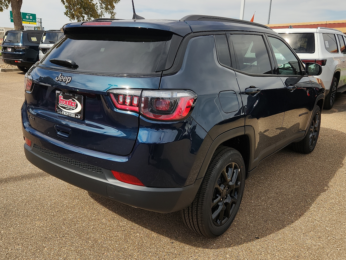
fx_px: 230
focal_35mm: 23
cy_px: 130
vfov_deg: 58.9
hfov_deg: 73.9
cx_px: 173
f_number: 1.8
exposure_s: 1/1667
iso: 50
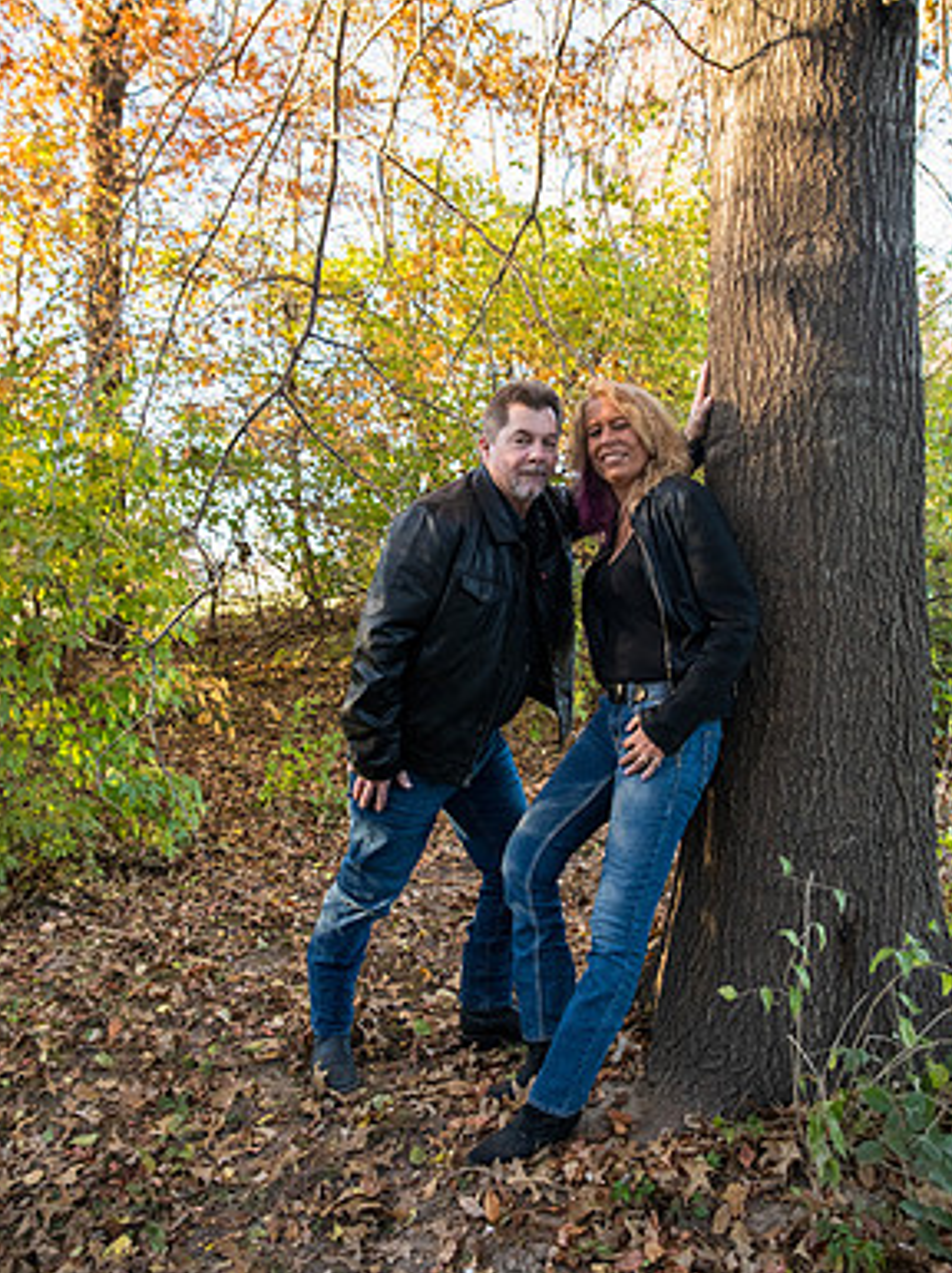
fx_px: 992
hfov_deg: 51.3
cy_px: 628
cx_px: 493
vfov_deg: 65.4
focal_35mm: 27
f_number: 3.2
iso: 2000
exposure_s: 1/800
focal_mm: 24
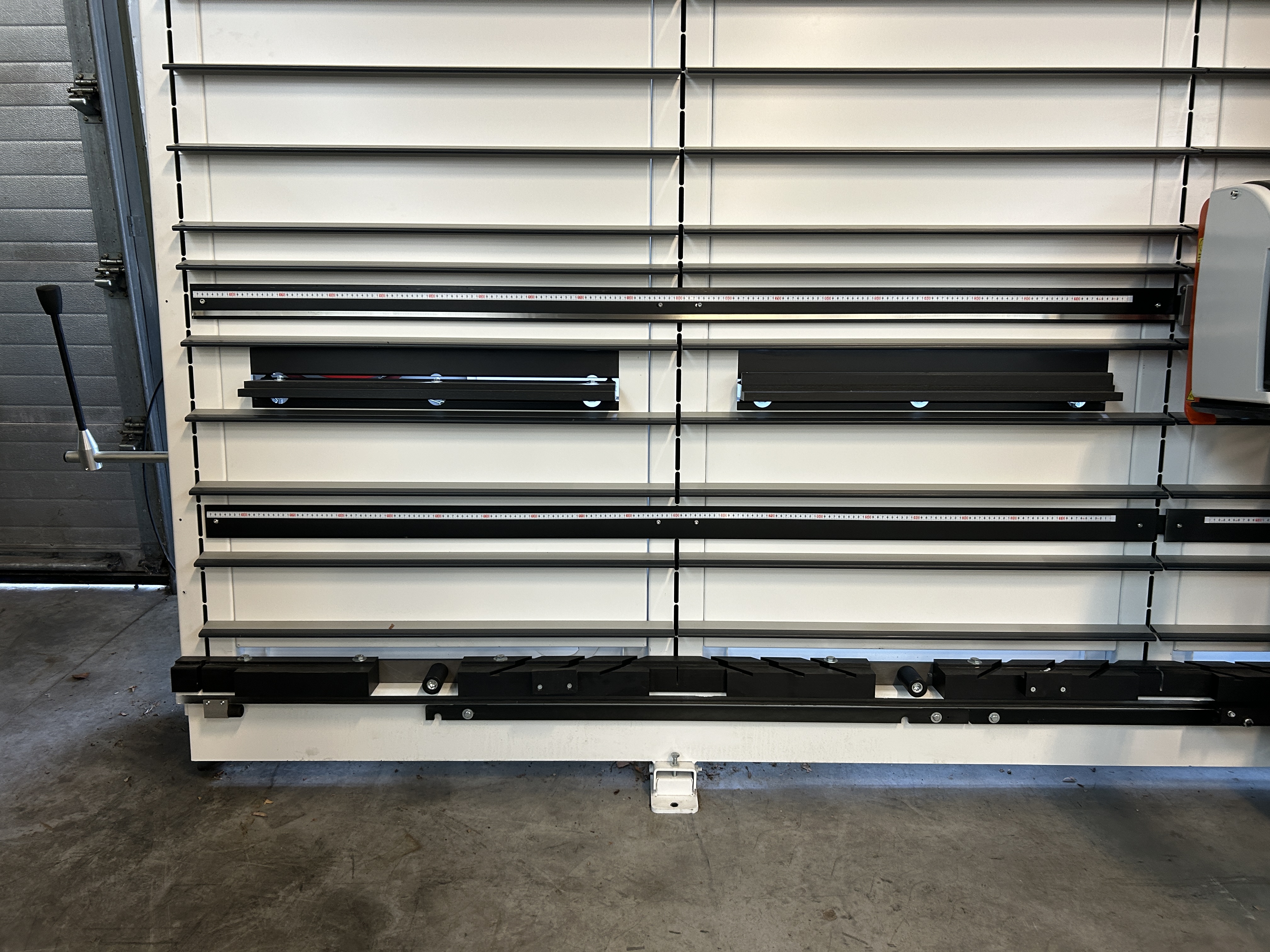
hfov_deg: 67.3
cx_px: 635
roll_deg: -0.1
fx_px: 954
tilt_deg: -16.0
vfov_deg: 53.1
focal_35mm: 26
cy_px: 476
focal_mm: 5.7
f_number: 1.5
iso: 160
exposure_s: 1/50
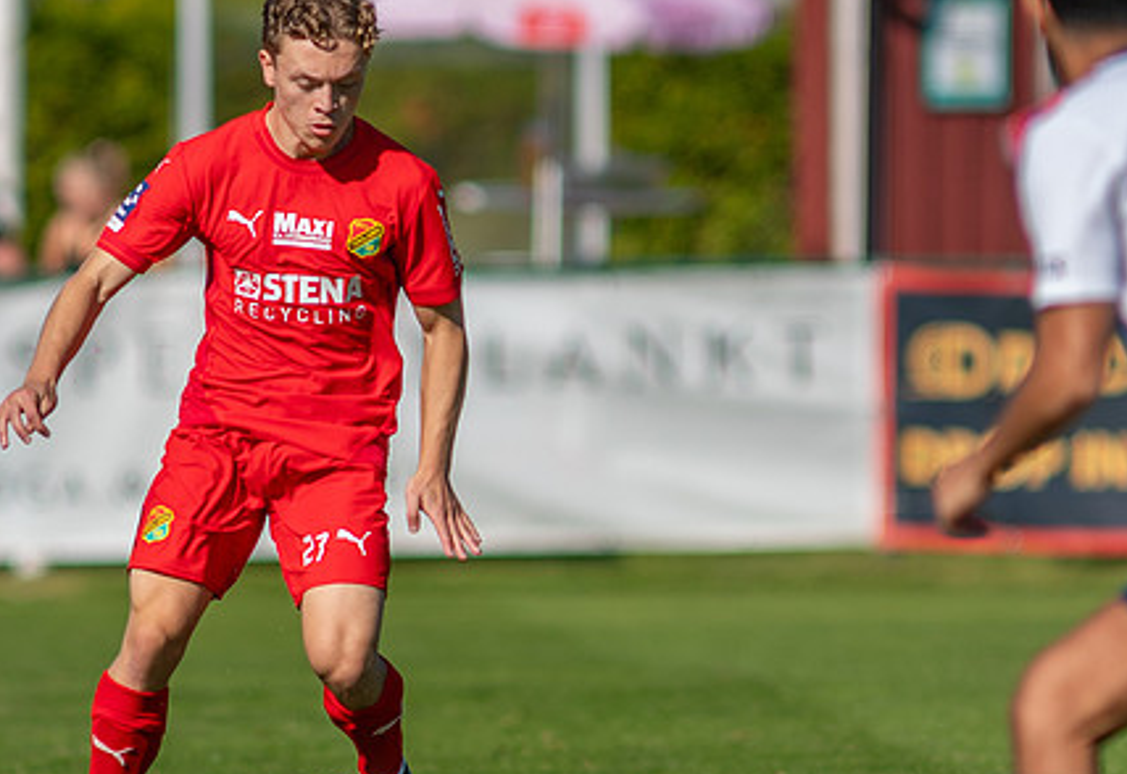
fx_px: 31978
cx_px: 368
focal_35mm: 1012
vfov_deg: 1.4
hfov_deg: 2.0
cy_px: 511
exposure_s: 1/2000
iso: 100
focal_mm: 300
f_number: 3.2
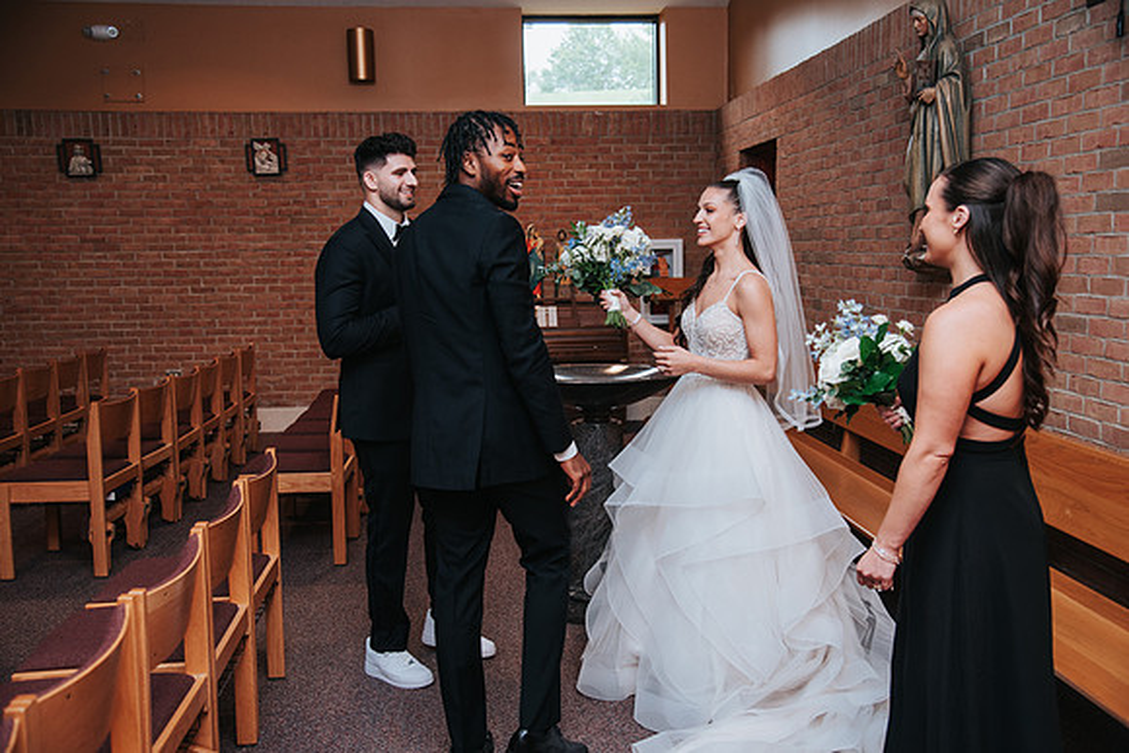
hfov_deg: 54.4
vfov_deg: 37.9
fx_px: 1098
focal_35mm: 35
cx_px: 564
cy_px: 376
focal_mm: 35
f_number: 4
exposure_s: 1/200
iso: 1000
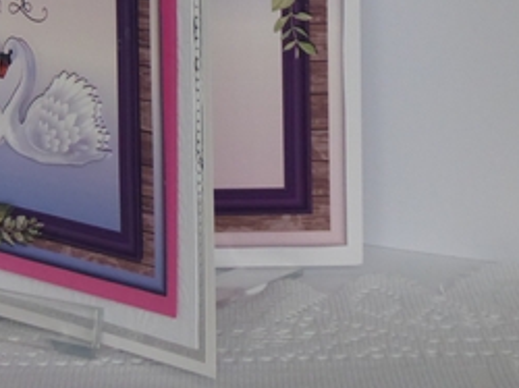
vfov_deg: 9.0
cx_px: 116
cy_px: 63
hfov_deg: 12.0
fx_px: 2457
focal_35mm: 164
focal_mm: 15
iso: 800
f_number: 4.8
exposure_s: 1/100
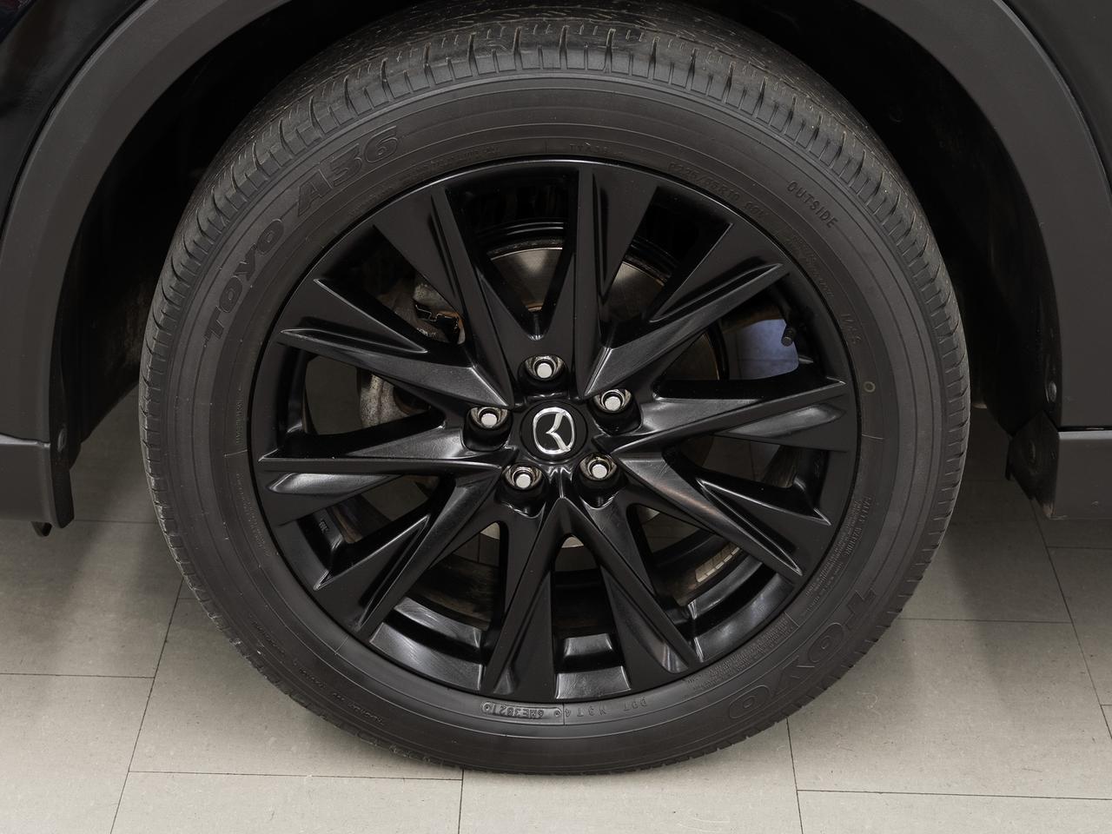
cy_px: 348
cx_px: 551
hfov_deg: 26.1
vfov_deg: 19.7
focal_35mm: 75
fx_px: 2399
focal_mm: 48.2
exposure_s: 1/3
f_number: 5.6
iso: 100
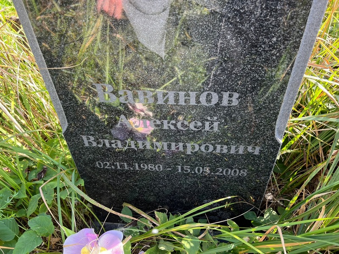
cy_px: 127
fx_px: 255
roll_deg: +3.7
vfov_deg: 53.1
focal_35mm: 26
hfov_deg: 67.3
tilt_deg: -38.6
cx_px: 170
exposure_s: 1/167
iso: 50
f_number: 1.5
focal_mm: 5.7
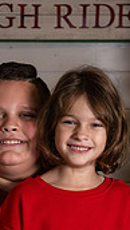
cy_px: 210
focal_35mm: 123
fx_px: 752
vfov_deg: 17.2
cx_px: 25
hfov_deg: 9.8
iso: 400
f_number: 6.3
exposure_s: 1/250
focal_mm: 45
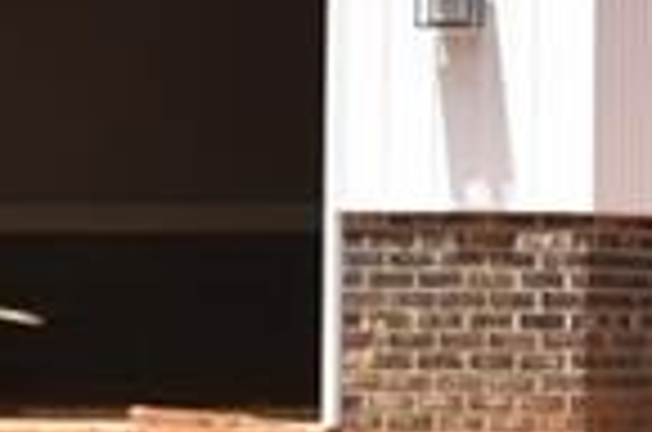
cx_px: 953
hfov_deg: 5.1
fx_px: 7283
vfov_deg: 3.4
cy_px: -508
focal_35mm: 403
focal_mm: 38
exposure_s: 1/320
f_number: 9
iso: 100
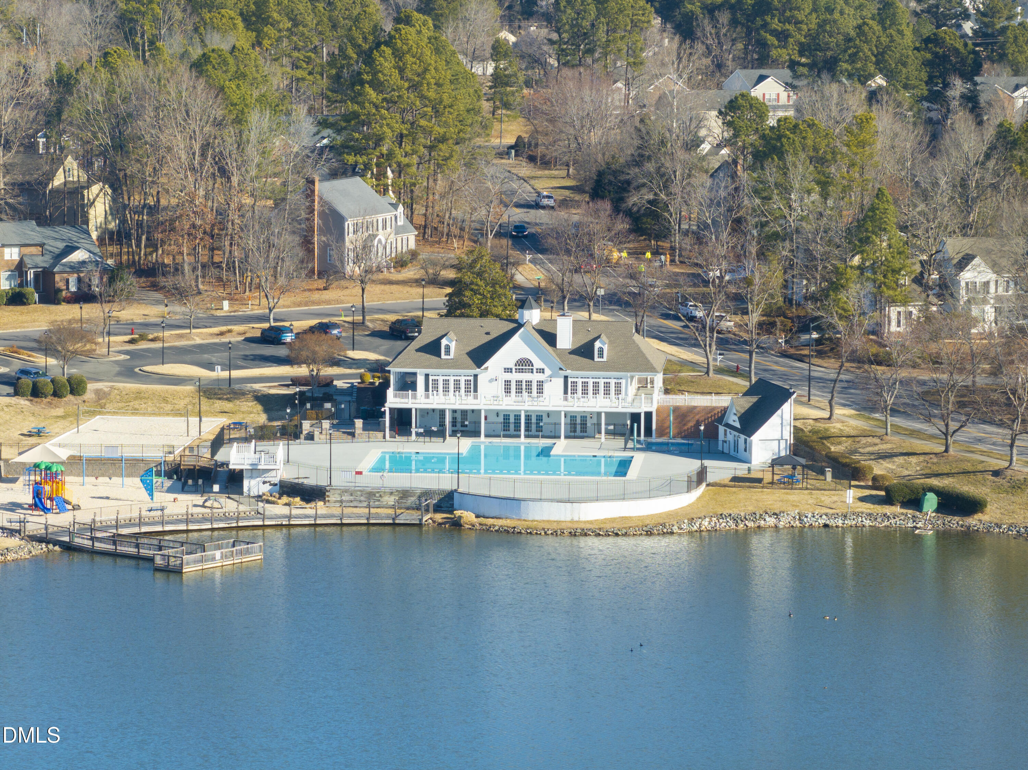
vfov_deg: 8.9
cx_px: 514
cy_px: 385
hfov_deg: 11.9
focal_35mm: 166
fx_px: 4928
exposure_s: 1/320
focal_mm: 30.71
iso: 100
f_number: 3.4
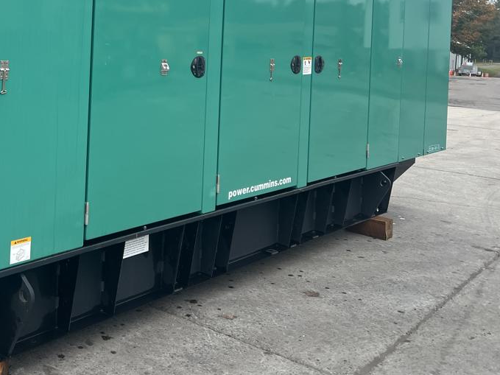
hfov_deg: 37.2
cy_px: 24
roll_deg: -3.3
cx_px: 82
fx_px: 708
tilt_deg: -3.1
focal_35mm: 49
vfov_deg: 28.3
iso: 50
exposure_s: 1/1079
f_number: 1.5
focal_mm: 5.7
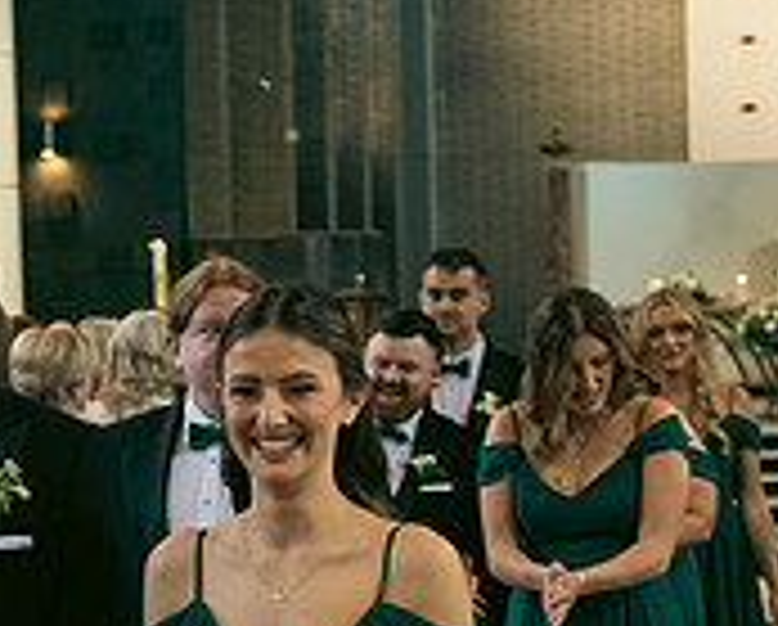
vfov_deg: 13.9
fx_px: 2537
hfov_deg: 17.1
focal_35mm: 110
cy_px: 547
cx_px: 4
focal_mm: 35
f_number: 3.5
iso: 1000
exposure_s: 1/160
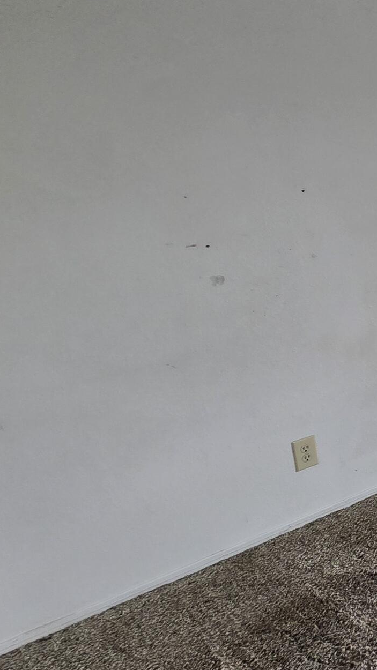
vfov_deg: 57.8
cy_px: 287
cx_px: 749
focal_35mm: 34
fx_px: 604
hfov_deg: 19.5
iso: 160
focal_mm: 2.2
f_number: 2.2
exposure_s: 1/100
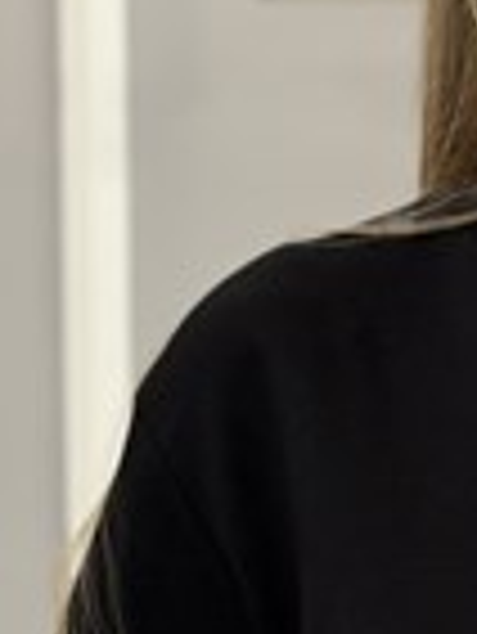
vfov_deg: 10.6
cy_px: 1034
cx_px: 729
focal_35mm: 177
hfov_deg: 8.2
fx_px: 3247
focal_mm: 6.76
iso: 200
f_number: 1.78
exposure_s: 1/119
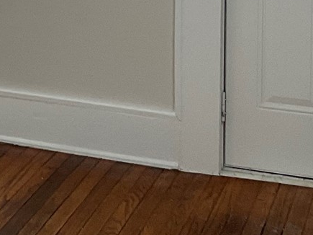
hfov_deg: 14.7
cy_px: -126
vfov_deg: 11.1
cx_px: -108
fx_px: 1157
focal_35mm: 128
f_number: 1.8
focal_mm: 3
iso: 50
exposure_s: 1/122
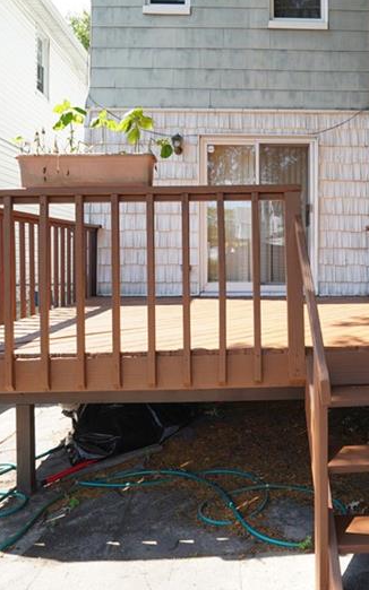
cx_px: 251
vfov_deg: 62.6
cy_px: 252
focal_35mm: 30
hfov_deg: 41.2
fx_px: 483
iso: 100
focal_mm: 10
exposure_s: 1/125
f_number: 4.5
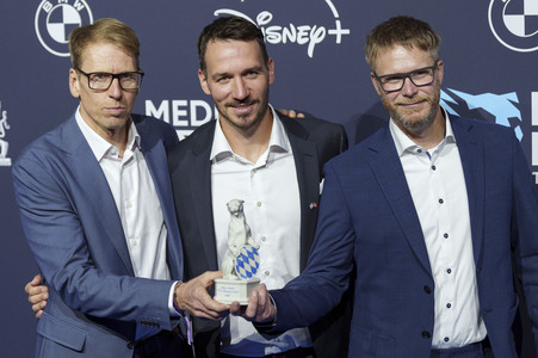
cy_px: 178
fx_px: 1227
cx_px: 255
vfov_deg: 16.6
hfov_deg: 24.7
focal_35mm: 82
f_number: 2.8
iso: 800
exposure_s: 1/500
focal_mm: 70
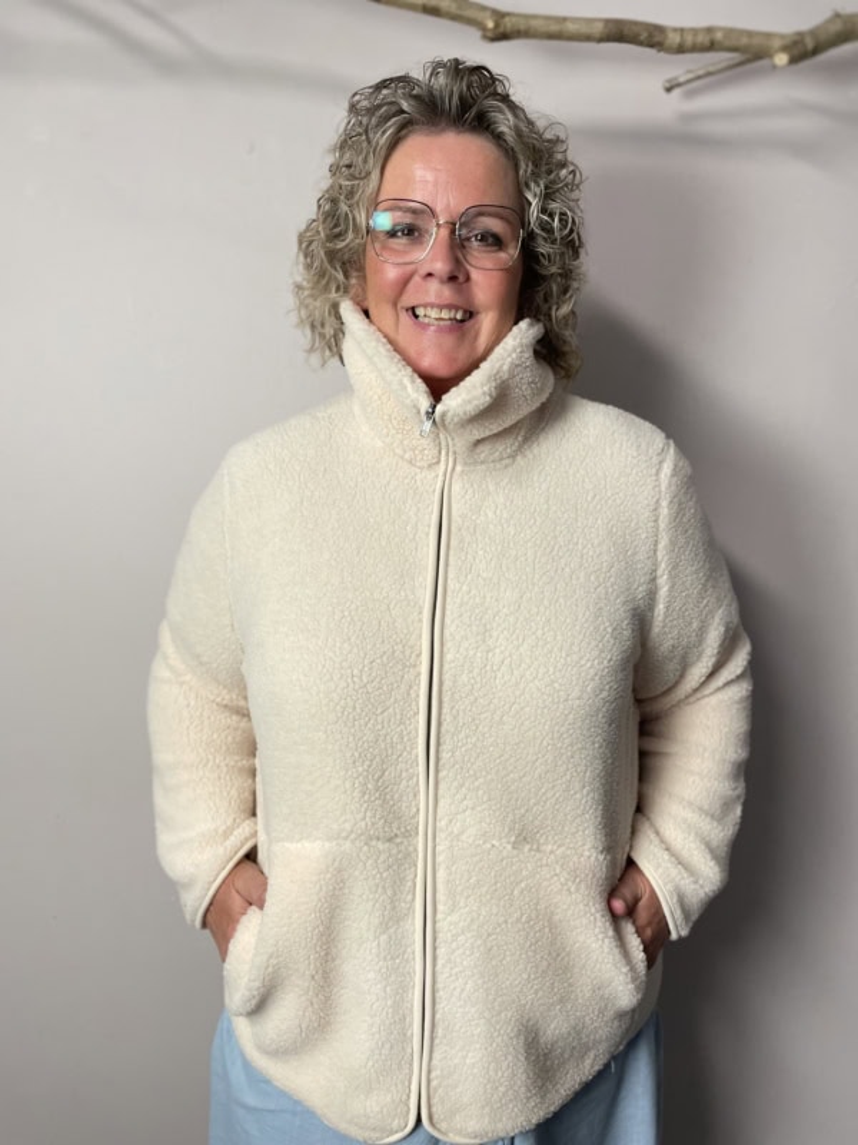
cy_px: 572
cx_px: 429
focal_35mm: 26
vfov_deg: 67.3
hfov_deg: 53.1
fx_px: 859
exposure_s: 1/50
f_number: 1.6
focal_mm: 4.2
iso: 100
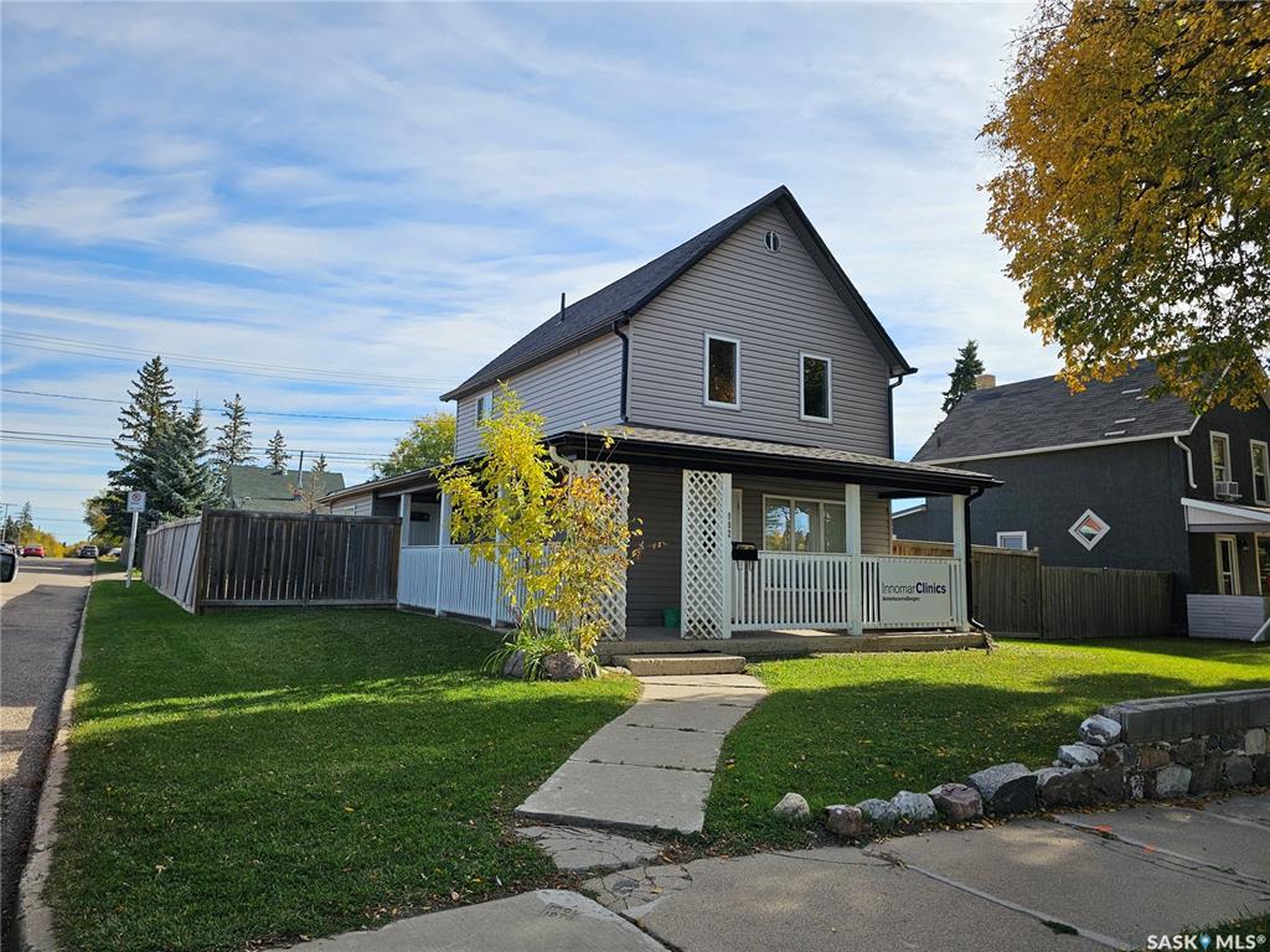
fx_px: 844
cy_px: 476
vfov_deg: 58.9
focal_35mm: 23
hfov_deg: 73.9
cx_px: 635
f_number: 1.7
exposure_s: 1/647
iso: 10
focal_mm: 6.3
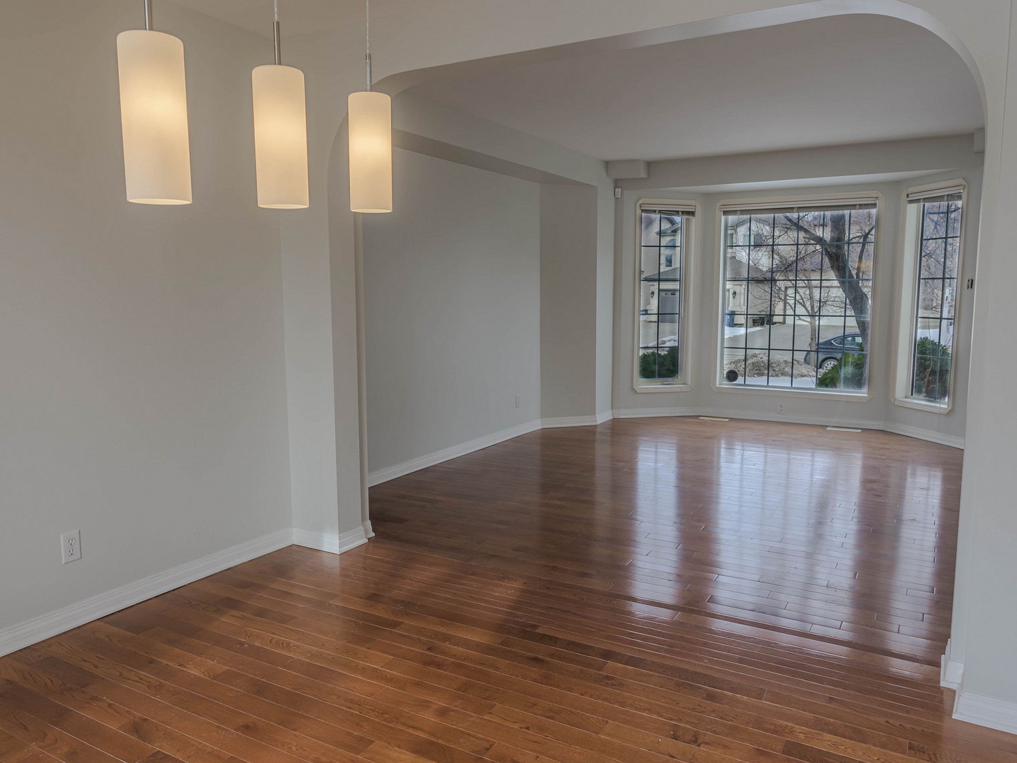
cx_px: 505
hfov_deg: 67.3
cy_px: 381
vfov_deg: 53.1
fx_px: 764
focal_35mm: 26
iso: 320
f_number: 8
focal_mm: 24
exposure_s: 1/800
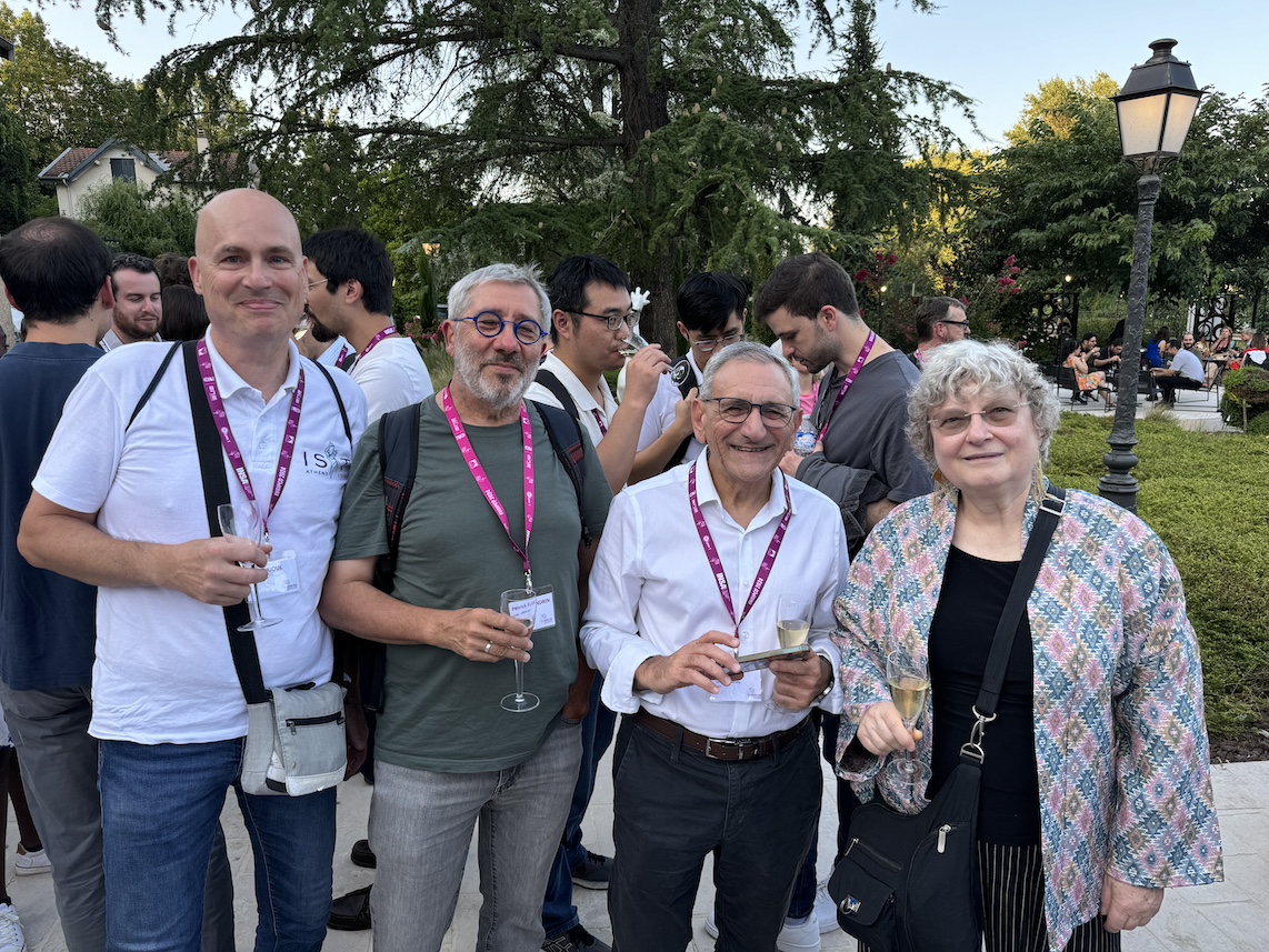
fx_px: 880
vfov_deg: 56.8
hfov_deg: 71.6
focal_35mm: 24
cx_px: 634
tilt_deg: -10.6
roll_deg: +1.2
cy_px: 476
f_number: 1.78
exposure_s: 1/296
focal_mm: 6.76
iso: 80
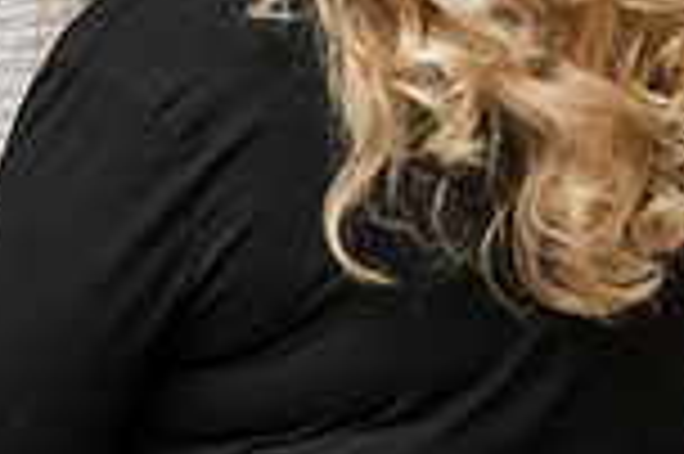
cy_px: -142
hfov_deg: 9.4
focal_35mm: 214
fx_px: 4062
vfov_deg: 6.4
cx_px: -315
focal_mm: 56
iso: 1600
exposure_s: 1/200
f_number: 3.5
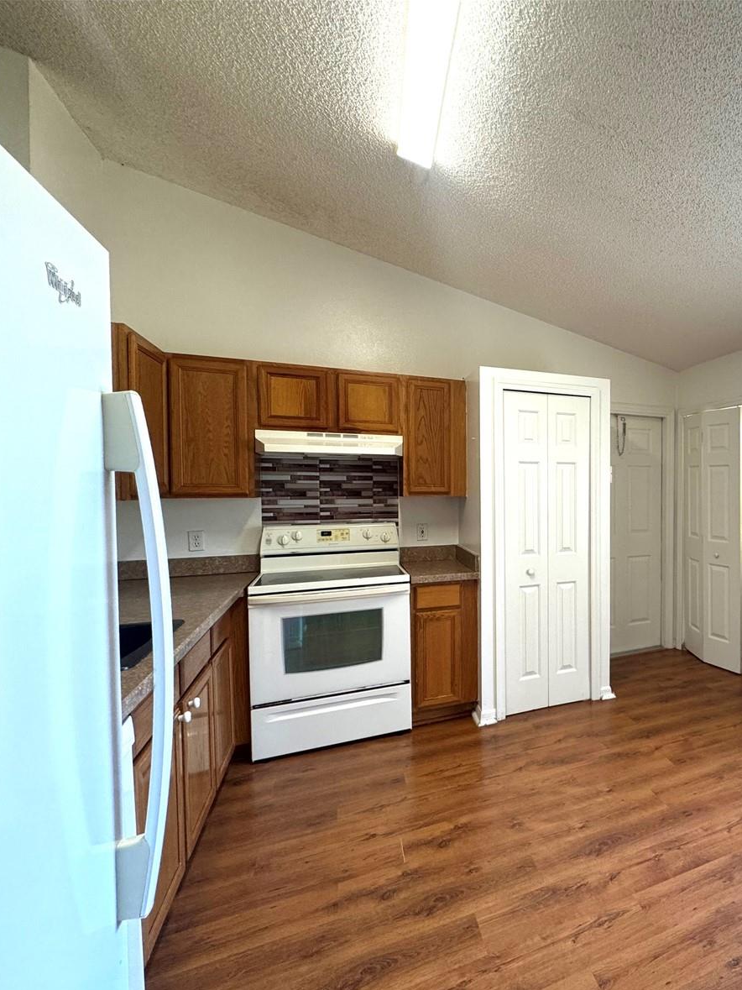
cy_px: 503
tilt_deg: -2.2
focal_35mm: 19
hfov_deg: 60.4
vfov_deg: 84.7
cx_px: 639
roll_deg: -0.1
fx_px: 543
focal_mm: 2.22
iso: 200
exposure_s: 1/120
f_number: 2.2
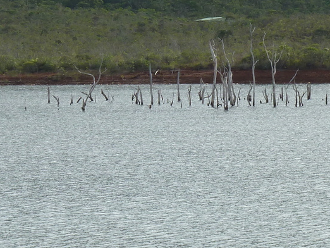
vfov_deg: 5.1
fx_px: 2804
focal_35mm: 294
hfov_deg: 6.7
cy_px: 27
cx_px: 224
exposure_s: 1/250
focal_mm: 15.8
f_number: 4.3
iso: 80
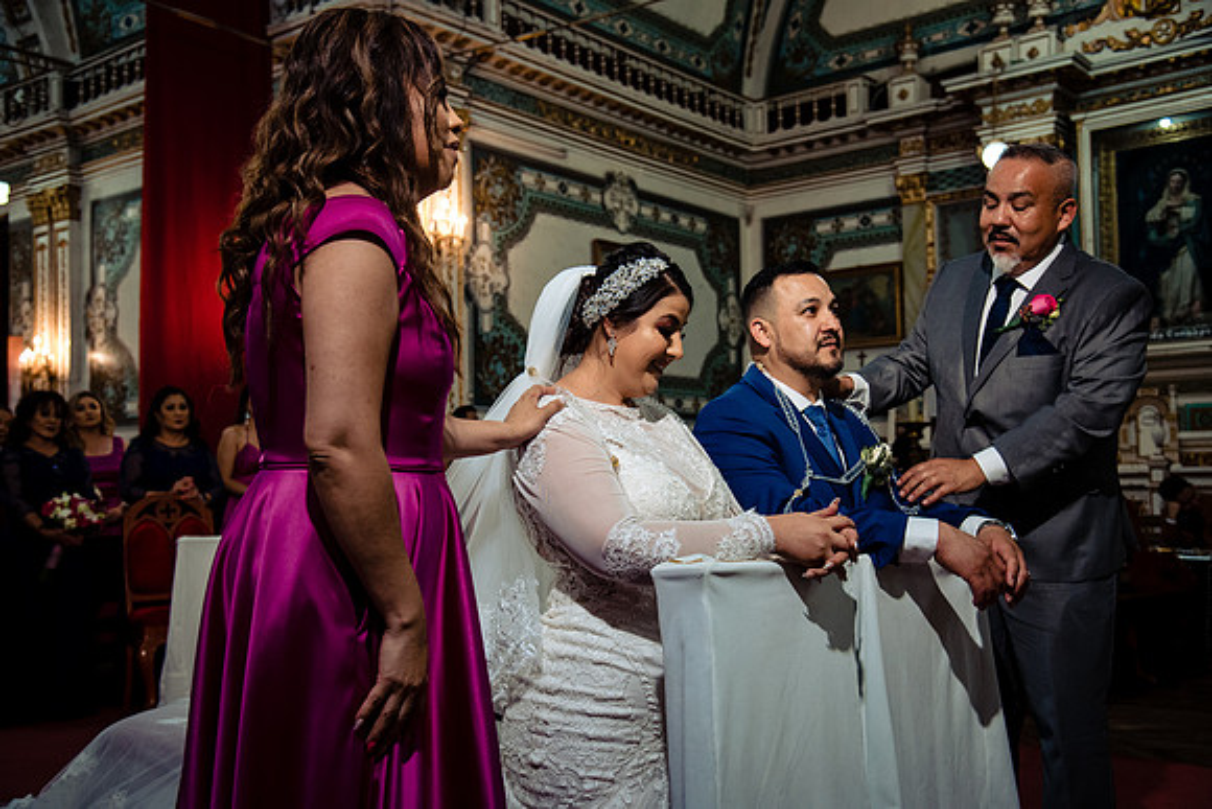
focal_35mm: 38
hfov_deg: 50.7
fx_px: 1280
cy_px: 404
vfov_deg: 35.1
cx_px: 606
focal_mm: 38
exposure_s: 1/125
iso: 2000
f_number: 5
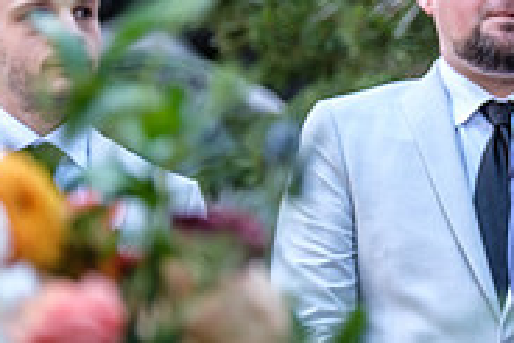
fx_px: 5458
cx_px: 746
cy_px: 4
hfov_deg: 5.3
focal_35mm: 382
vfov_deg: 3.6
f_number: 2.8
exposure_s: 1/40
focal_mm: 80.4
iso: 200
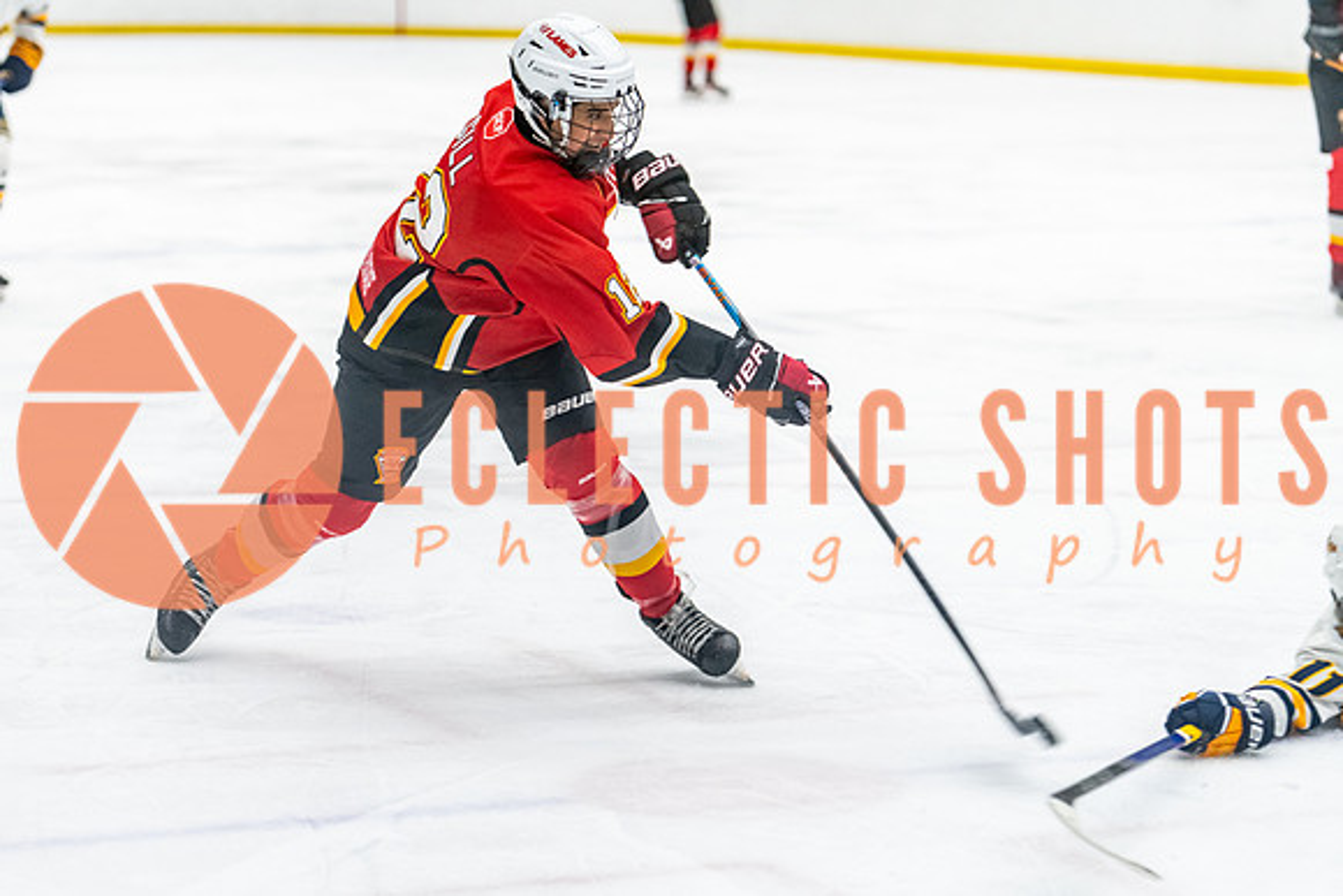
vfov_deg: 11.2
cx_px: 563
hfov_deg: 16.8
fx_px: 4548
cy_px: 520
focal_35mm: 122
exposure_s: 1/800
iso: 3200
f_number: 2.8
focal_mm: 105
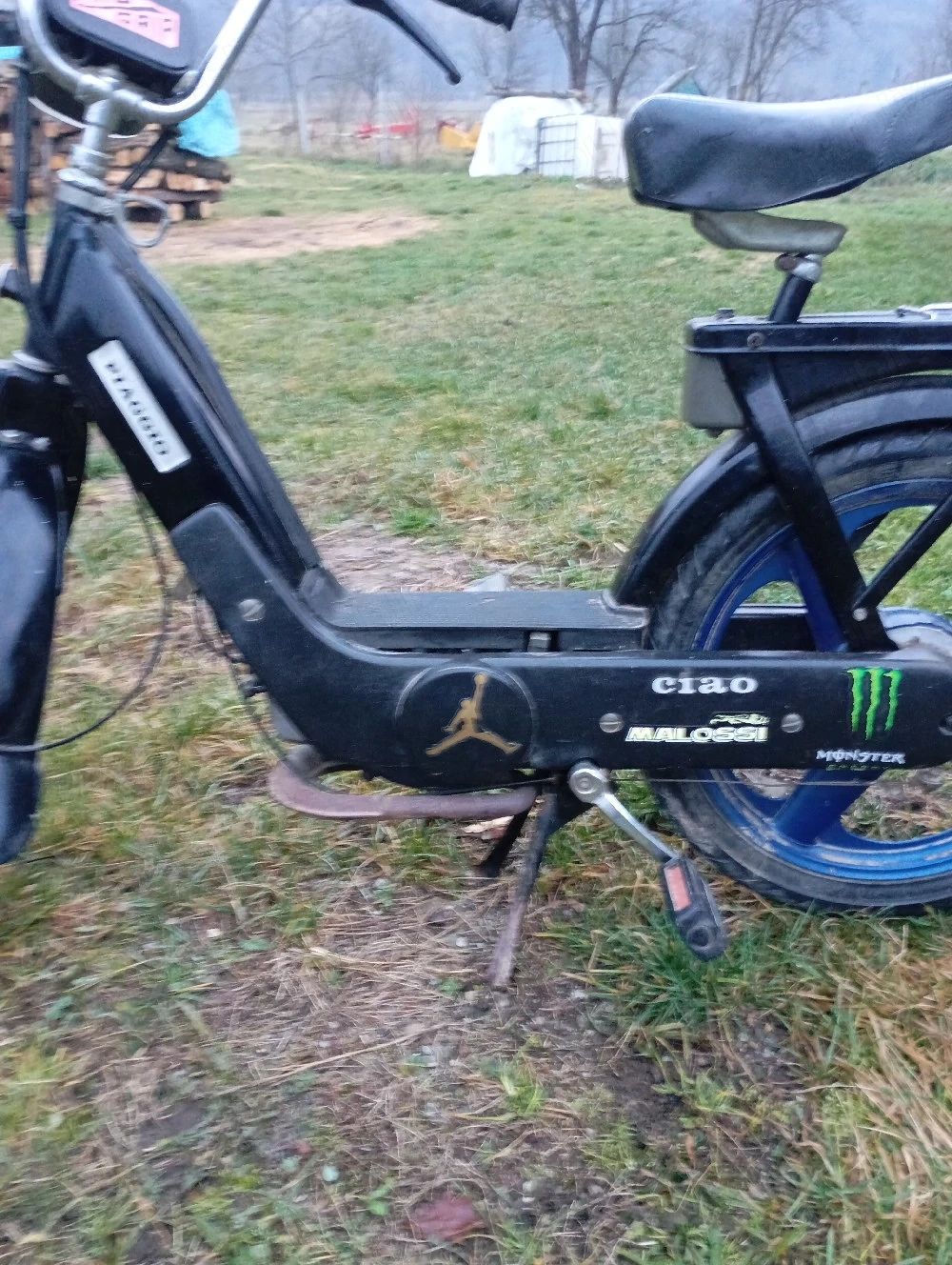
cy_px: 632
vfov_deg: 63.4
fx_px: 1024
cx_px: 476
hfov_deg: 49.9
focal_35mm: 28
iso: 685
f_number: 1.8
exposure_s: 1/25
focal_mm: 4.27
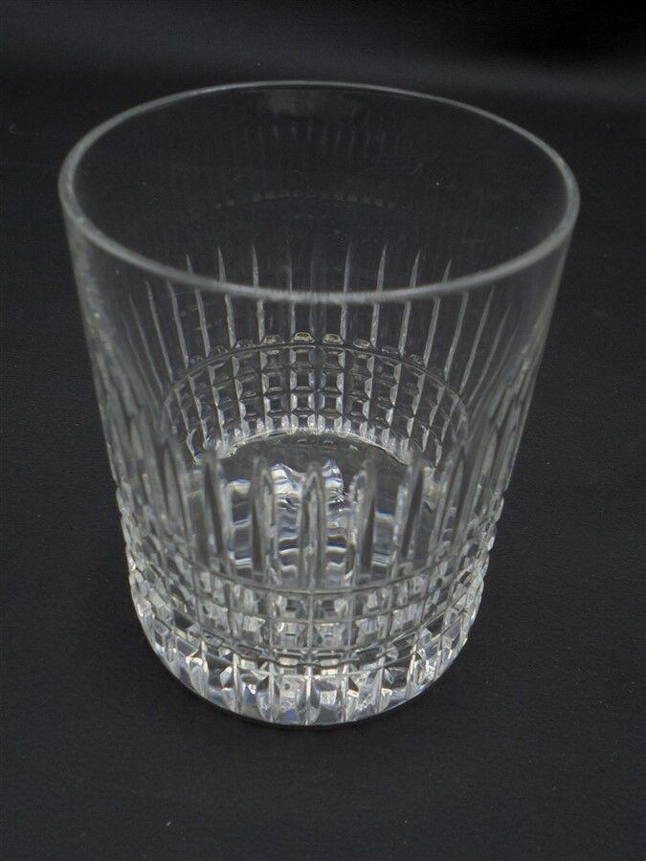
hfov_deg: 37.7
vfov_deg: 49.0
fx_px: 946
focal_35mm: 38
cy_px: 430
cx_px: 323
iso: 100
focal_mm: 6.9
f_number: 4.2
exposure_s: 1/30
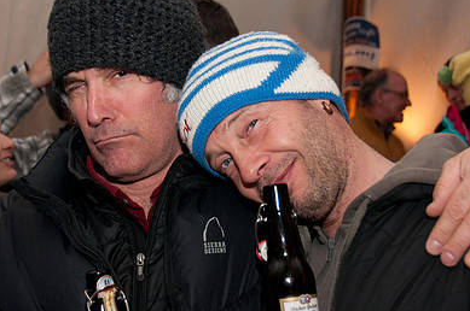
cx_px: 193
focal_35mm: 76
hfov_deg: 26.6
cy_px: 168
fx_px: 991
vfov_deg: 17.9
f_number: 4.2
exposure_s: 1/50
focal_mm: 34
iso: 800
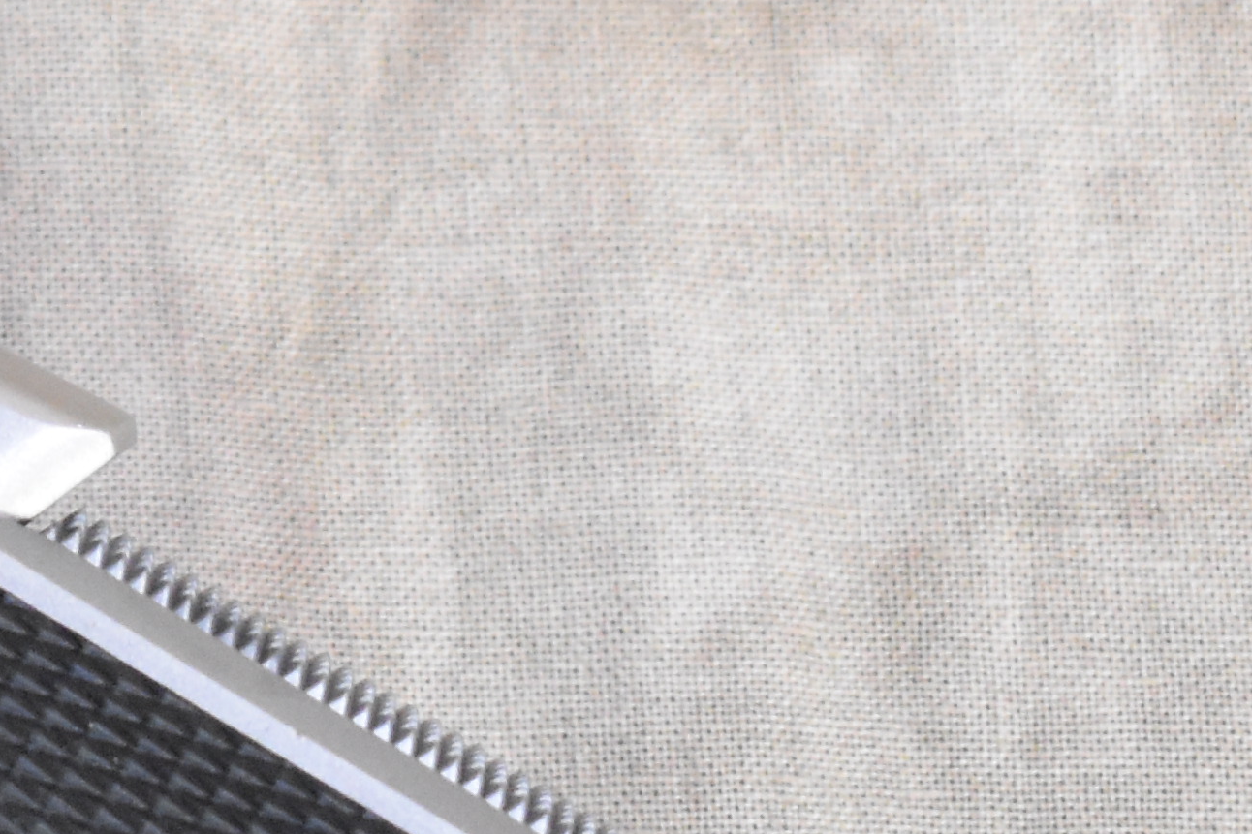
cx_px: -1173
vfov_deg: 6.6
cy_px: 394
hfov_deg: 9.3
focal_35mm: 209
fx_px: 7267
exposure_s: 1/30
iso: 3200
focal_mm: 30
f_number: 4.2
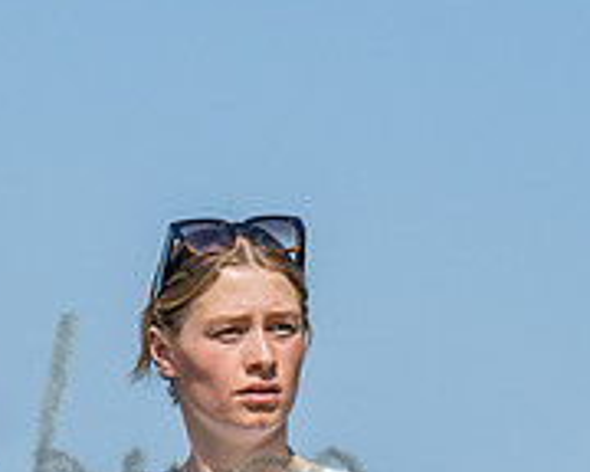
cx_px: -179
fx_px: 9656
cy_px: 354
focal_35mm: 553
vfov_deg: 2.8
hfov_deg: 3.5
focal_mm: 105
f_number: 4.5
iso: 200
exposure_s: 1/2500
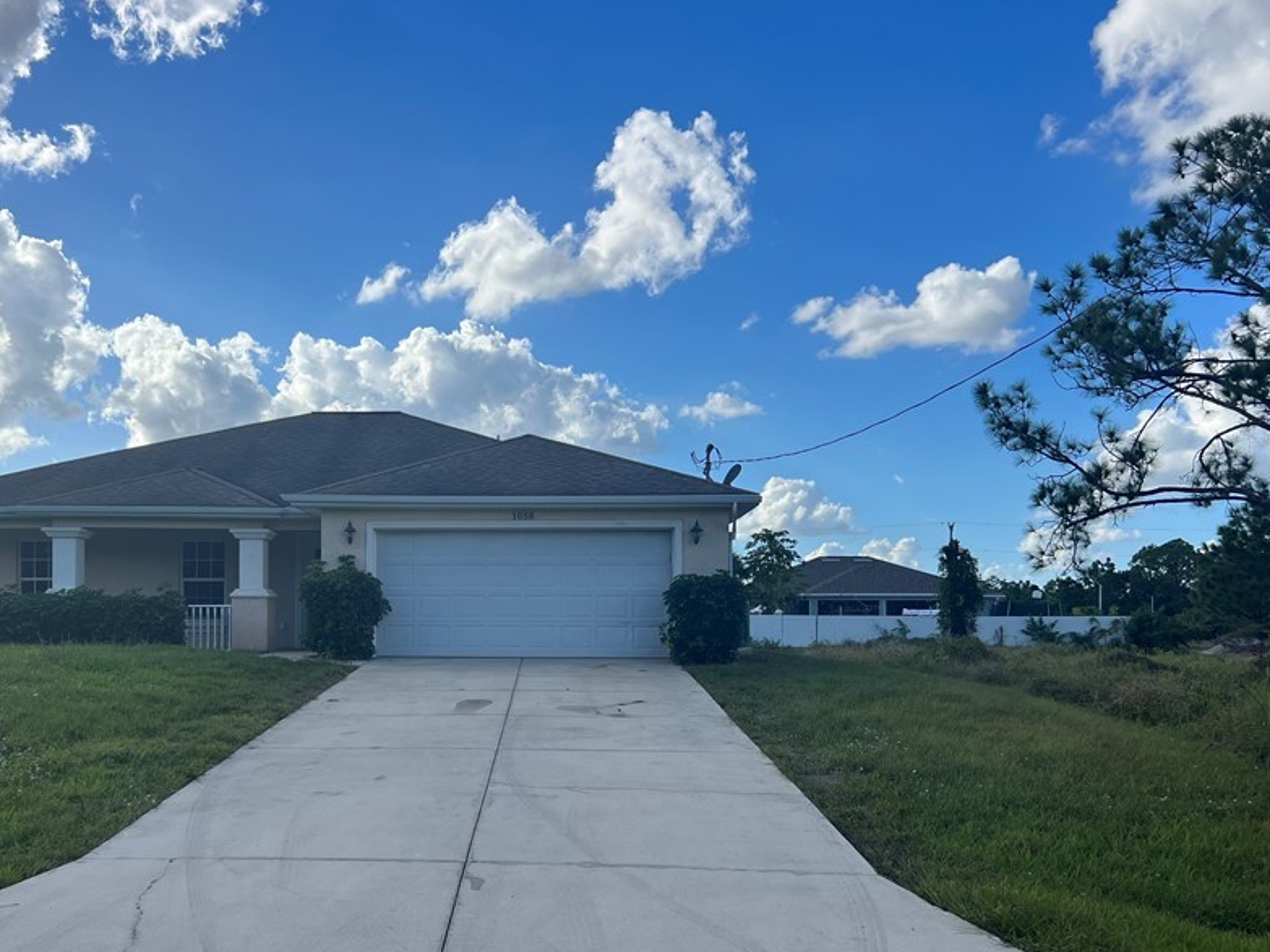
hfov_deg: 53.6
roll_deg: -1.0
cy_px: 613
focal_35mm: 34
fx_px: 1247
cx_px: 506
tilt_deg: -1.6
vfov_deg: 41.4
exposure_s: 1/4831
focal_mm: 5.7
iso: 50
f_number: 1.5
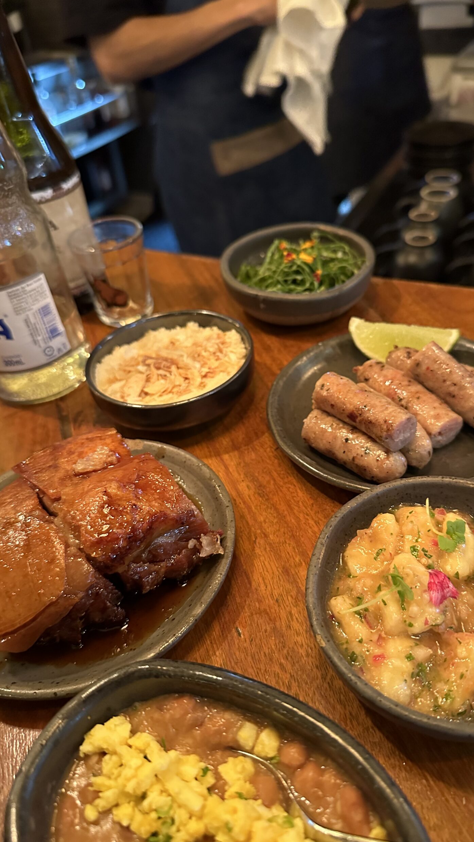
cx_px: 283
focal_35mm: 27
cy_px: 424
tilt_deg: -38.3
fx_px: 603
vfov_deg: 69.9
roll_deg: +4.8
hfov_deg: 42.7
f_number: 1.78
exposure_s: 1/40
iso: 1000
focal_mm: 6.86
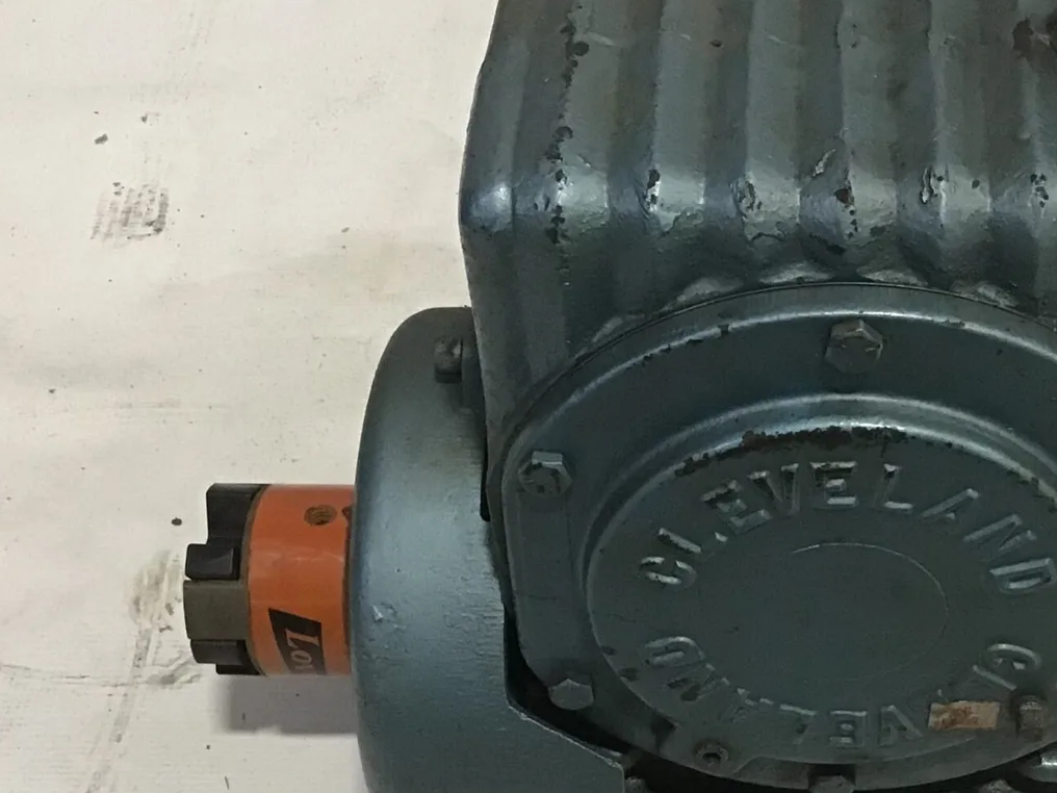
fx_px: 1863
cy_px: 580
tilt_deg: -50.7
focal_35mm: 61
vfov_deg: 23.8
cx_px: 795
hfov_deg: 31.1
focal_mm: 3.3
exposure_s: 1/30
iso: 125
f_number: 2.4
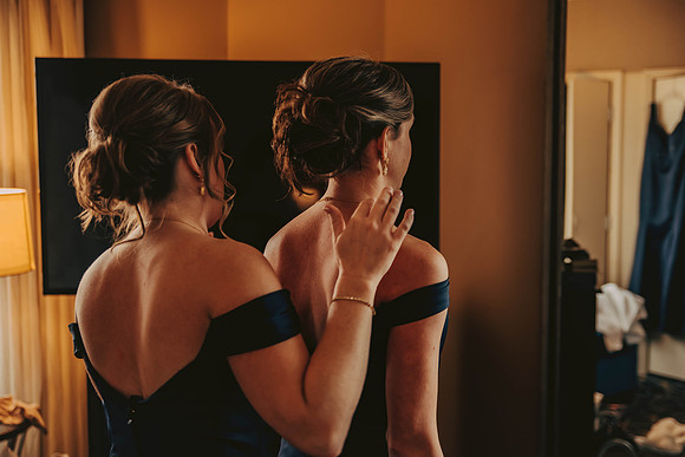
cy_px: 228
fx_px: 899
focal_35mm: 47
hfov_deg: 41.7
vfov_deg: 28.5
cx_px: 342
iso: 800
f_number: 2.8
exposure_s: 1/100
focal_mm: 46
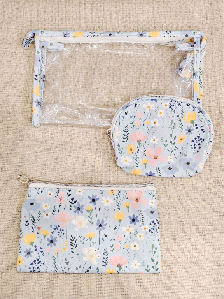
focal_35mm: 54
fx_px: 466
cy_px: 150
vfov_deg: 35.5
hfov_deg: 27.0
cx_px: 112
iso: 100
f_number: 1.95
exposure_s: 1/100
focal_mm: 5.52
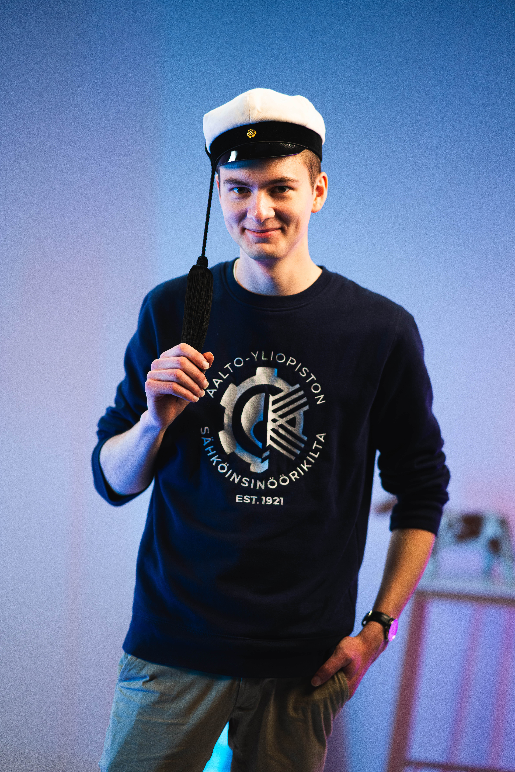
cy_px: 386
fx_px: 1823
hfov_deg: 16.1
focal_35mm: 85
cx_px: 258
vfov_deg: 23.9
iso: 800
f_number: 1.8
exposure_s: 1/500
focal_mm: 85
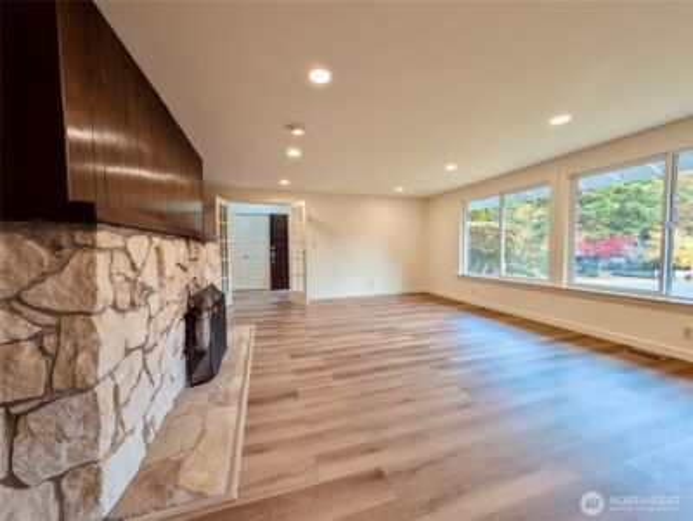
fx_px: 241
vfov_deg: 94.6
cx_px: 346
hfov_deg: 110.5
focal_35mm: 12
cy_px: 260
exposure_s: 1/120
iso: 64
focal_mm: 2.02
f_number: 1.7
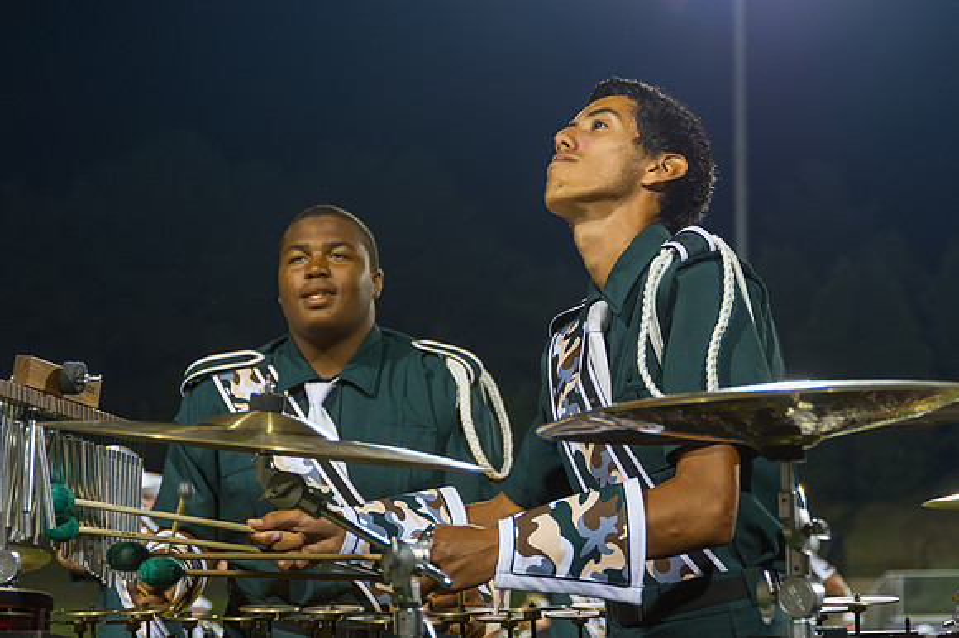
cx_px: 613
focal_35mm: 111
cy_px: 270
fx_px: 2952
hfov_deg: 18.4
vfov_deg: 12.3
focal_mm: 85
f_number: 5.6
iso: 2800
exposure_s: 1/160
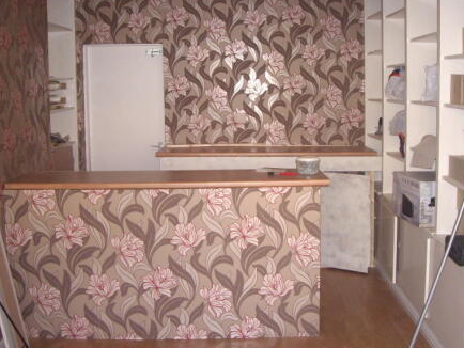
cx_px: 235
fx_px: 684
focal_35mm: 51
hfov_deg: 37.5
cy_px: 154
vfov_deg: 28.6
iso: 200
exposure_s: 1/40
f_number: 2.7
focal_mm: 6.2
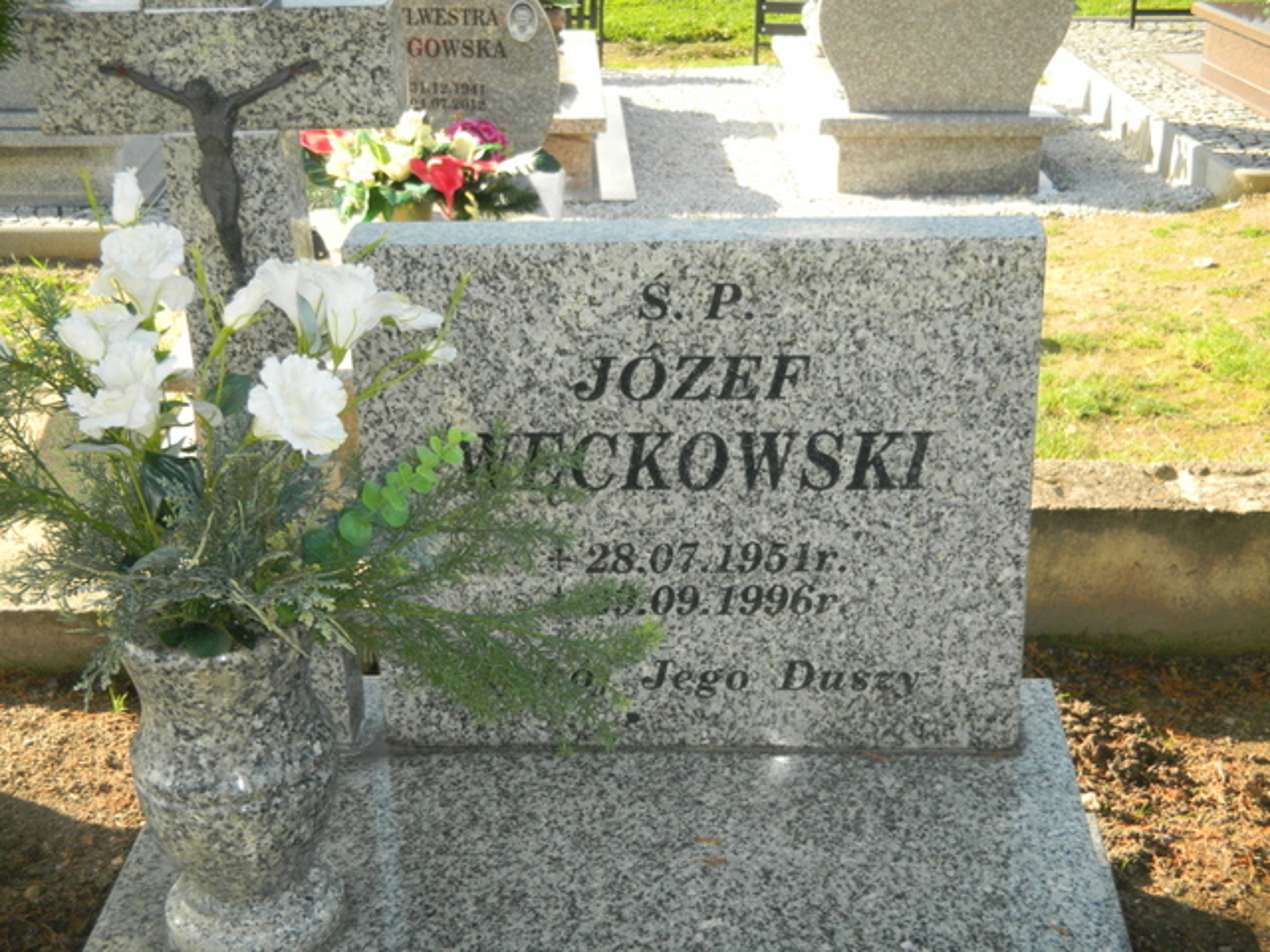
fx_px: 2018
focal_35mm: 55
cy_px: 476
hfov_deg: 34.9
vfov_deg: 26.6
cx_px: 635
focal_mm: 9.9
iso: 113
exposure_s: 1/172
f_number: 4.2
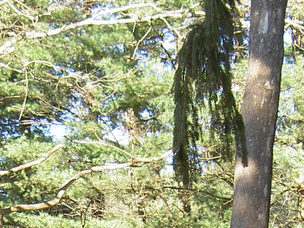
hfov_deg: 14.1
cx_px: 87
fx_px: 1230
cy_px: 374
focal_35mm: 140
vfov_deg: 10.2
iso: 100
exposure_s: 1/103
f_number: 2.8
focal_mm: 8
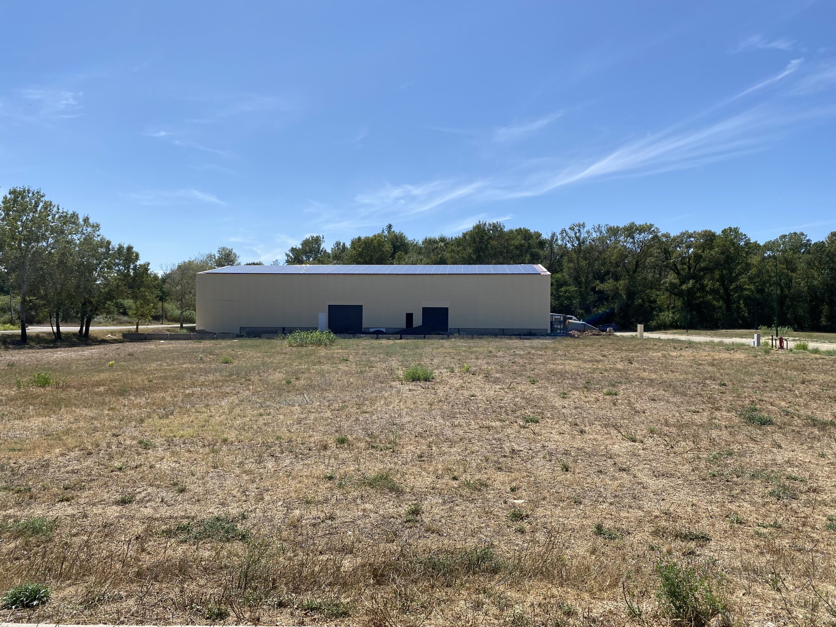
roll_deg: +1.4
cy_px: 314
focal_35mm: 26
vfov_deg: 53.1
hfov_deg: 67.3
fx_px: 628
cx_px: 418
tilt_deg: +1.0
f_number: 1.8
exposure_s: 1/3846
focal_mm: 4.25
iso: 32
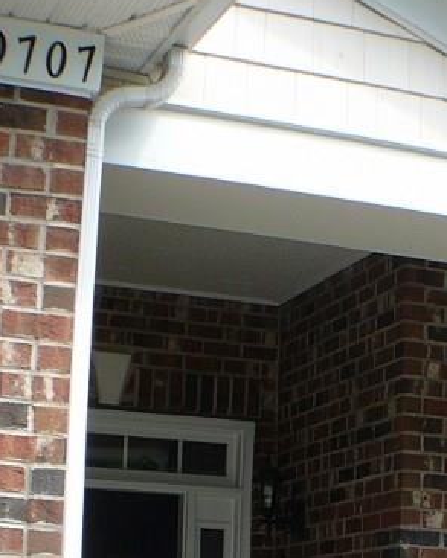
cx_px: 583
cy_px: 515
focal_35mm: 123
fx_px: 2033
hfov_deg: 12.2
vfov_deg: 15.4
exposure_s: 1/400
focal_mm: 6.7
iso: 80
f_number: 3.2
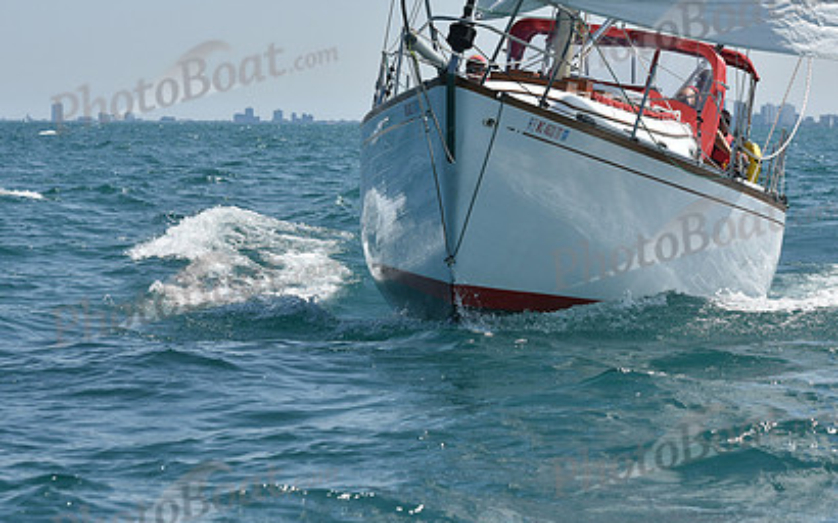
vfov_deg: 9.6
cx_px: 446
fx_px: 3128
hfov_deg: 15.3
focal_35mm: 137
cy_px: 160
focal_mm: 95
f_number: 8
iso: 250
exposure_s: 1/1250
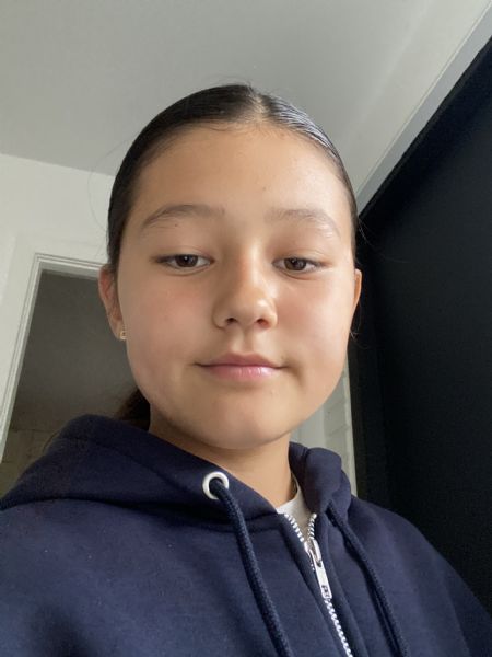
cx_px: 246
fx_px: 569
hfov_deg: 46.8
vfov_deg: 60.0
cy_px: 328
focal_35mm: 30
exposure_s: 1/57
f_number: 2.2
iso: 400
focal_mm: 2.71
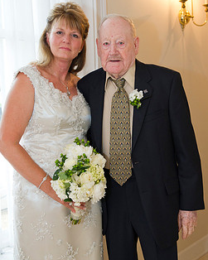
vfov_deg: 36.7
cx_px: 117
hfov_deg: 29.6
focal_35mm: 51
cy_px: 123
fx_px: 393
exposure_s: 1/100
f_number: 3.5
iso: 1600
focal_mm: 38
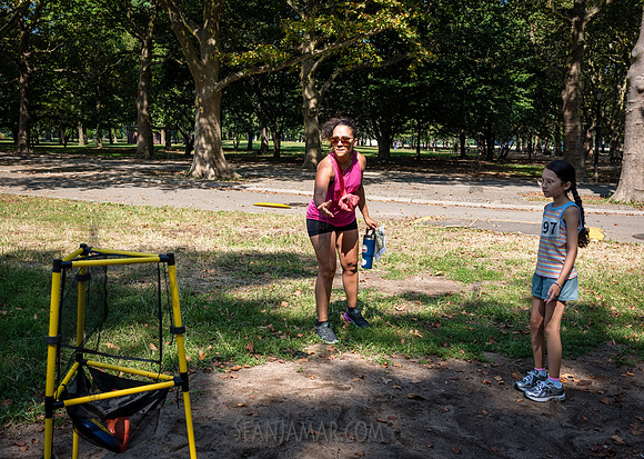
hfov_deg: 48.2
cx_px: 265
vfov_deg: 35.5
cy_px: 206
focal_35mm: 39
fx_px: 716
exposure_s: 1/1000
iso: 400
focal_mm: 34
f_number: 5
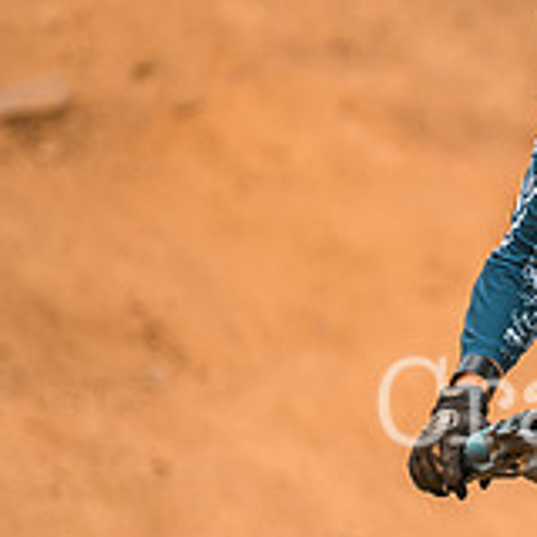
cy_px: 345
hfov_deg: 2.7
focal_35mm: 656
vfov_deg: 2.7
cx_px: 1029
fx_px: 11513
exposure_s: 1/1600
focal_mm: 200
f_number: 2.8
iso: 400
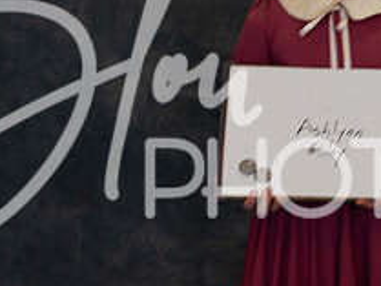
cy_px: 90
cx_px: 365
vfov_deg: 6.5
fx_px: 2500
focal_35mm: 227
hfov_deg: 8.7
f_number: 2.8
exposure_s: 1/160
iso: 400
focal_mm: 85
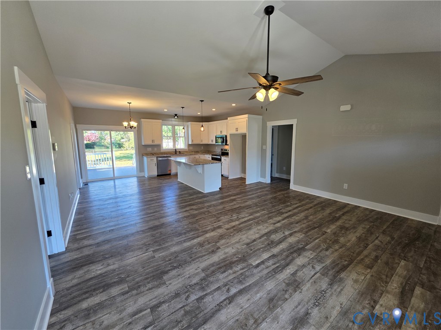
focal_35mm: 13
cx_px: 220
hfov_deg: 106.2
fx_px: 166
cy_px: 165
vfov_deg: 89.9
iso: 80
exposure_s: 1/120
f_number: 1.9
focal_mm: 2.2
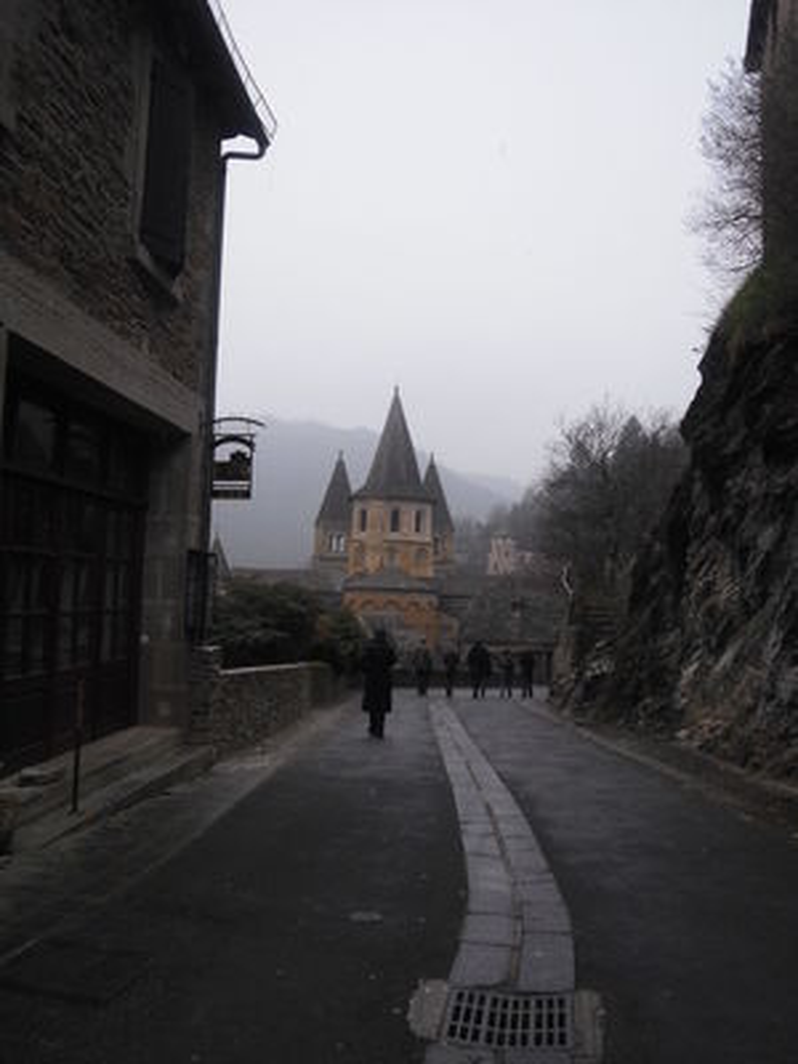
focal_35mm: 33
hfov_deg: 42.9
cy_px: 532
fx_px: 1014
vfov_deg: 55.4
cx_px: 399
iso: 64
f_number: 2.8
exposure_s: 1/250
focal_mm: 5.58
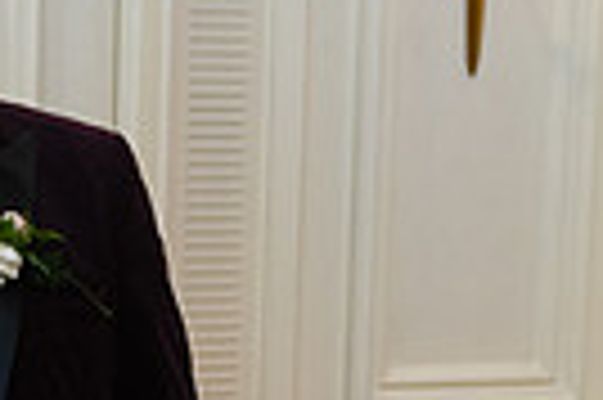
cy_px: 555
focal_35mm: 173
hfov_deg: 11.6
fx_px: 2894
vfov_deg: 7.8
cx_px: -162
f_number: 3.5
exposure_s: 1/160
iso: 800
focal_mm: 40
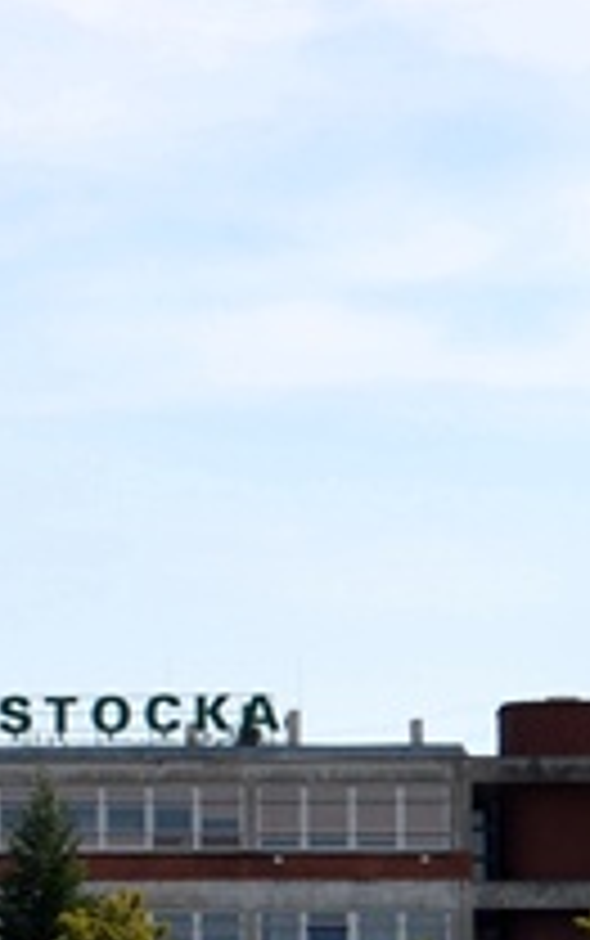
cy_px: 733
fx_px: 5236
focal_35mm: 204
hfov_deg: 6.3
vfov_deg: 10.2
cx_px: -558
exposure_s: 1/200
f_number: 11
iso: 100
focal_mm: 35
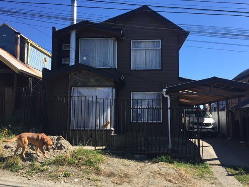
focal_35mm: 29
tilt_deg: +5.8
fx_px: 209
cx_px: 124
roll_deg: -1.3
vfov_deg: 48.2
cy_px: 94
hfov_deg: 61.7
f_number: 2.2
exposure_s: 1/1099
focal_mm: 4.15
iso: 32
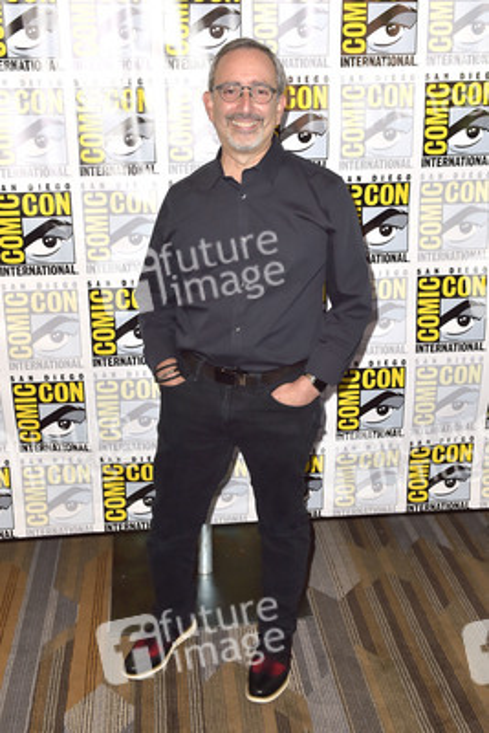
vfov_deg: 53.1
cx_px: 244
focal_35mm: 36
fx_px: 733
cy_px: 366
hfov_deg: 36.9
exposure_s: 1/320
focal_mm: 36
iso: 500
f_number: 6.3
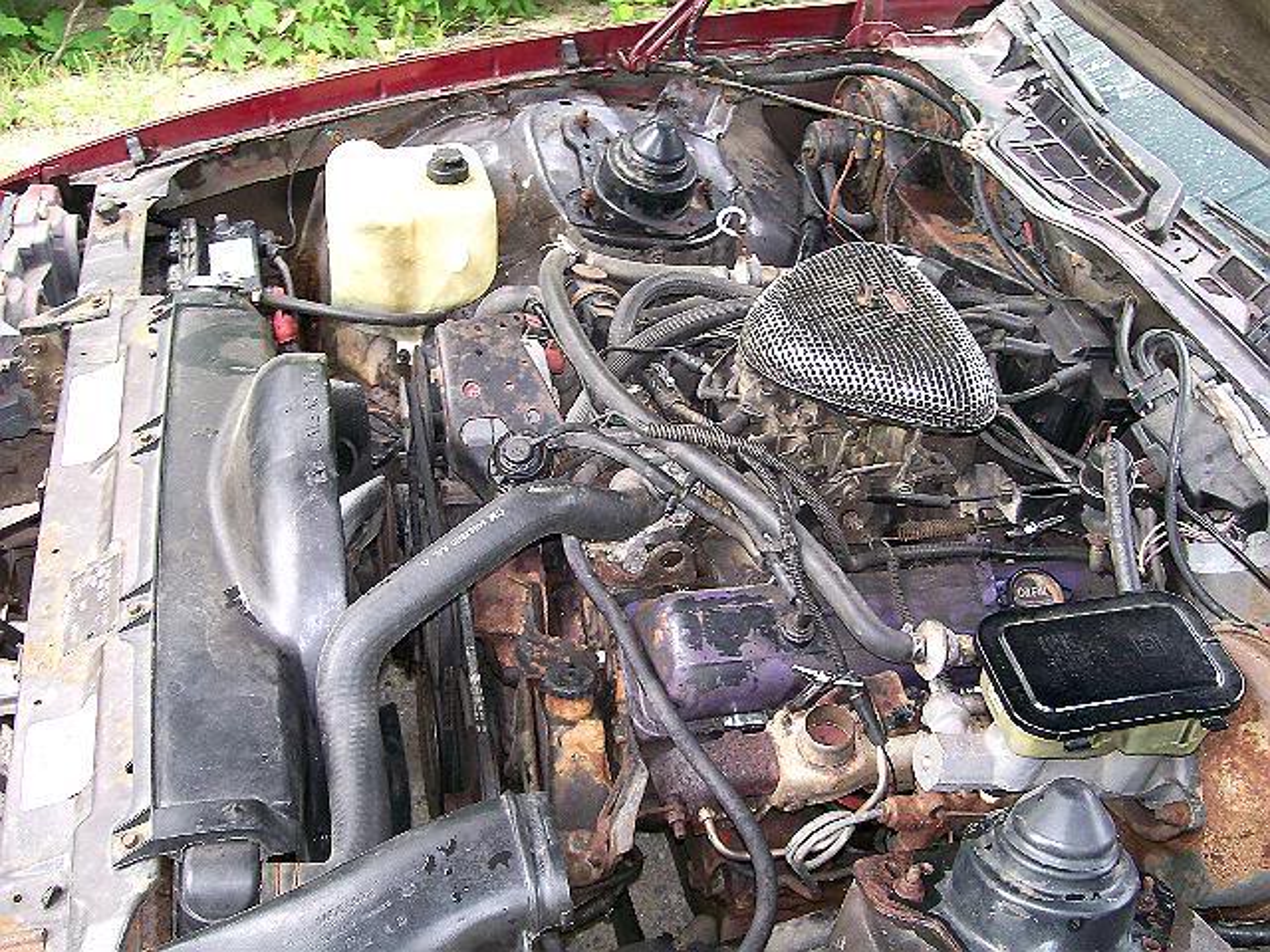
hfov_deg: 51.4
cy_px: 476
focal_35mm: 36
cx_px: 635
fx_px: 1321
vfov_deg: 39.7
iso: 80
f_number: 2.7
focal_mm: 6
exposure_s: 1/64
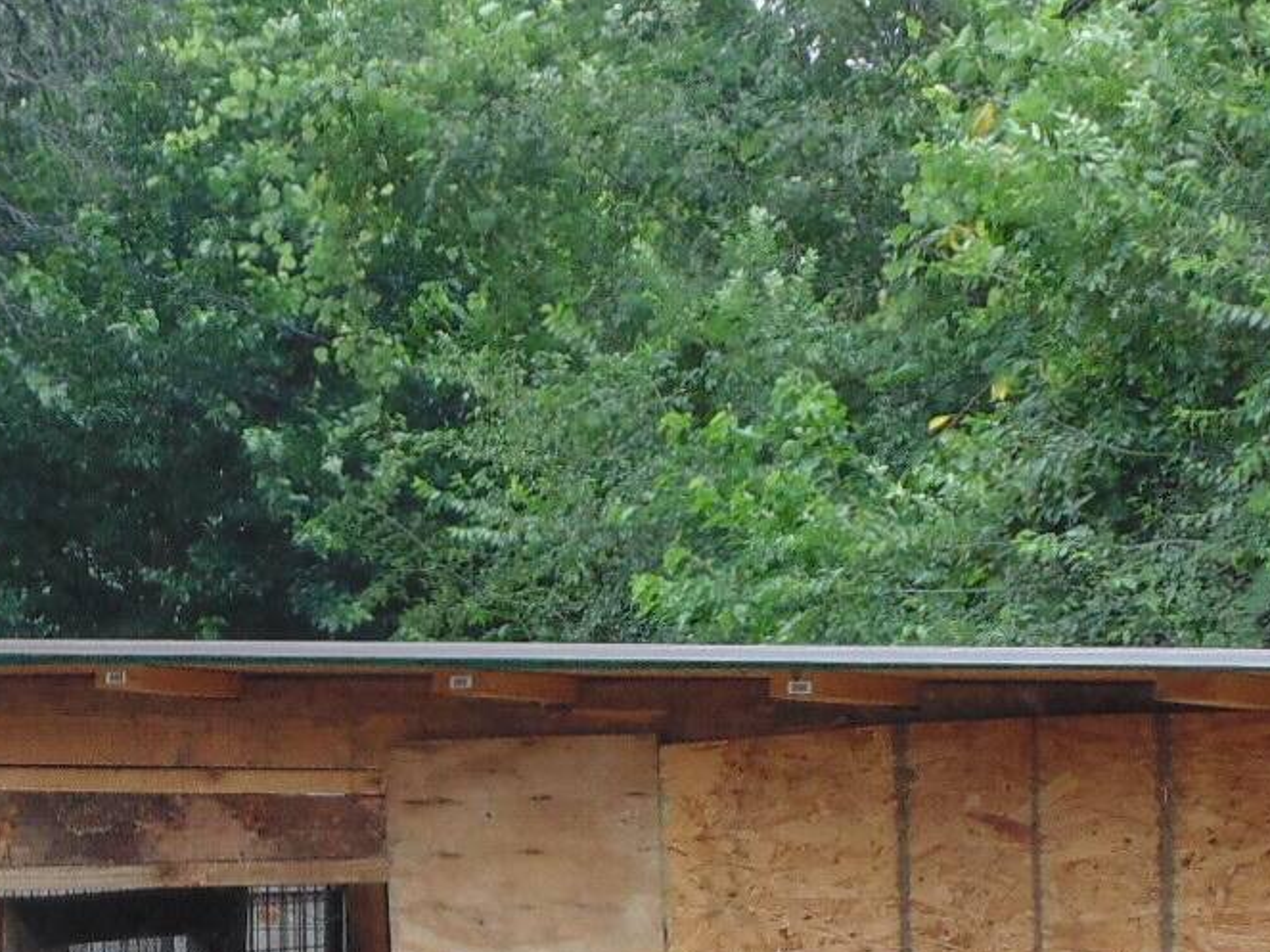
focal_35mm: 133
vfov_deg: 10.8
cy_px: 1370
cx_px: 161
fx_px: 4879
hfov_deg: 14.7
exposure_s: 1/125
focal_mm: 6.2
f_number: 3.4
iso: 80
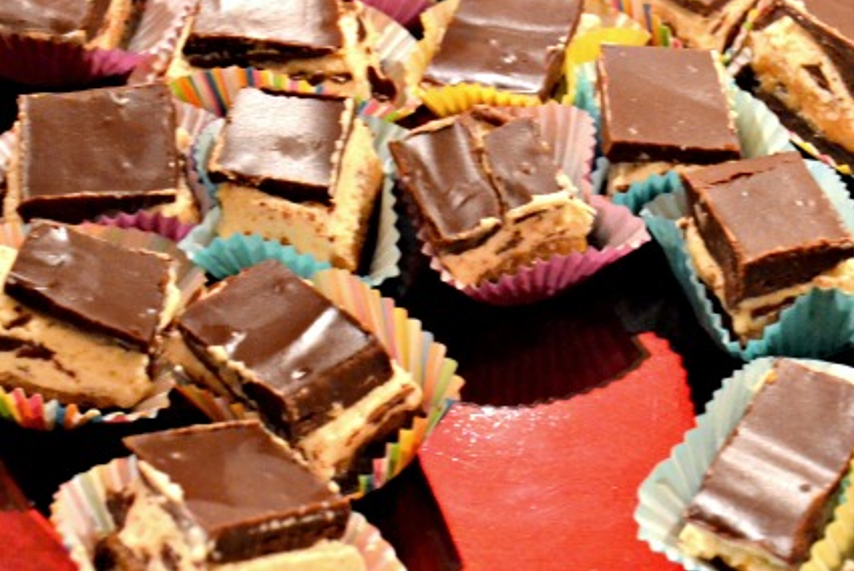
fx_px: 1306
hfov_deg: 36.2
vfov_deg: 24.7
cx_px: 426
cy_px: 271
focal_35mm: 55
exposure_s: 1/13
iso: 3200
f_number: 4.2
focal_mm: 26
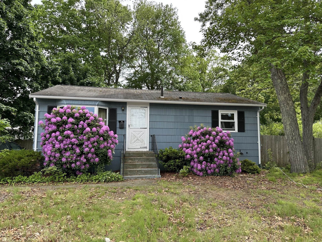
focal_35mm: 24
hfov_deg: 71.6
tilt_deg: +4.6
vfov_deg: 56.8
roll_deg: +1.2
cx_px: 161
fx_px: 223
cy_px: 121
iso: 80
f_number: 1.78
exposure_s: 1/971
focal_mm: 6.86
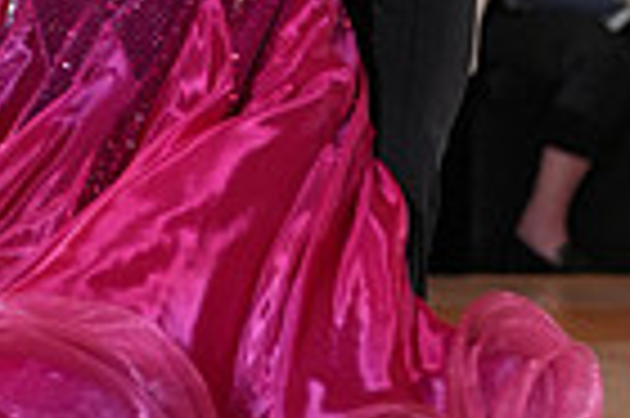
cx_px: 137
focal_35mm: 489
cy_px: -216
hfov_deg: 4.2
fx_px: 8547
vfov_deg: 2.8
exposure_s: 1/400
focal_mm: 118
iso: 1600
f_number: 4
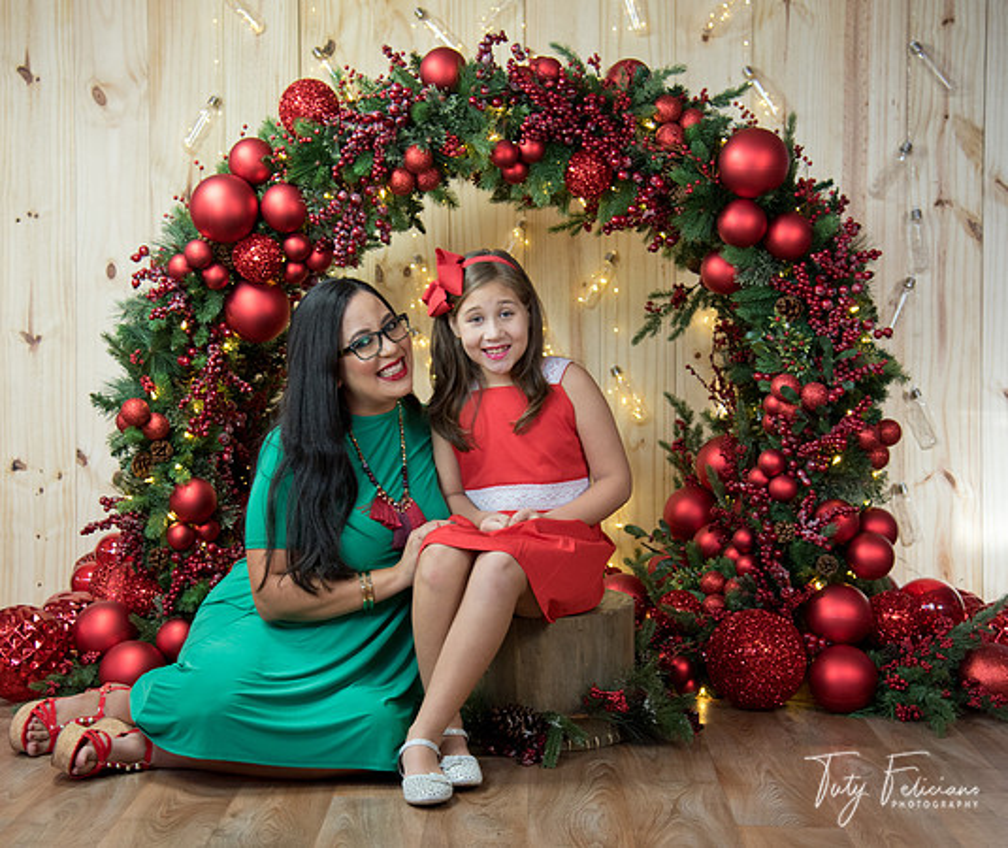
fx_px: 1840
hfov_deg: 30.6
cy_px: 447
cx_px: 442
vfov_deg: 25.9
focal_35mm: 60
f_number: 4.5
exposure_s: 1/80
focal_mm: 48
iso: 1000
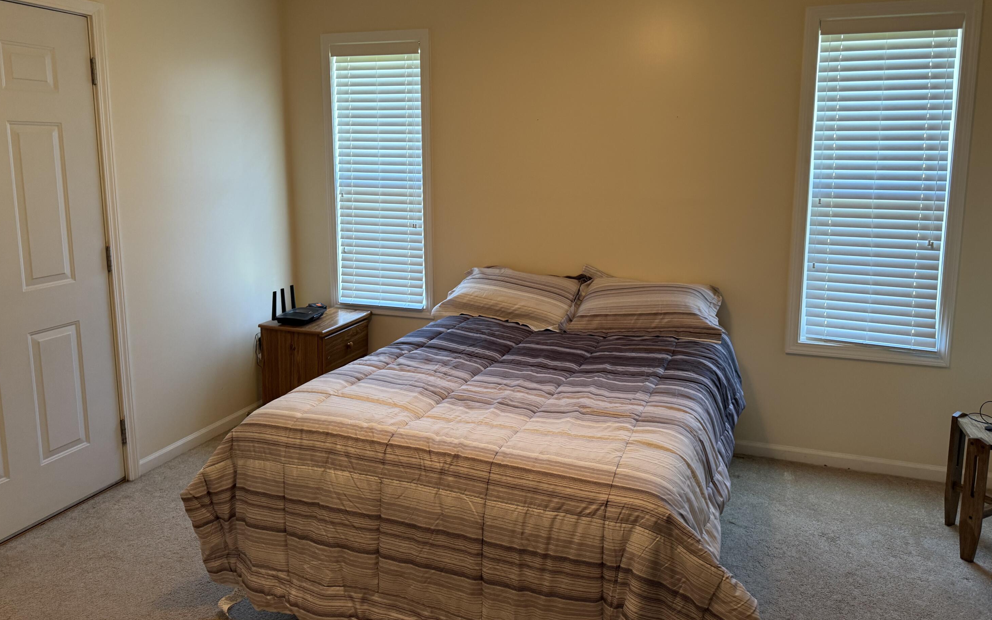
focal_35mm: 26
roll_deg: -1.6
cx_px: 503
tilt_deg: -9.4
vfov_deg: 47.4
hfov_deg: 70.4
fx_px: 703
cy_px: 255
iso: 200
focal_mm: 6.76
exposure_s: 1/60
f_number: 1.78
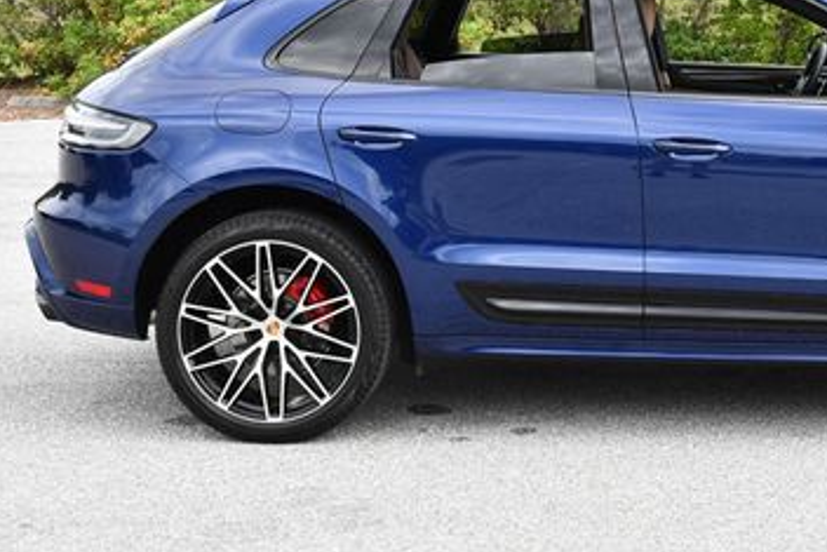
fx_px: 1838
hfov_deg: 24.8
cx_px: 693
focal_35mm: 80
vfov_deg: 16.9
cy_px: 61
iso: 200
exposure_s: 1/250
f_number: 5.6
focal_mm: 22
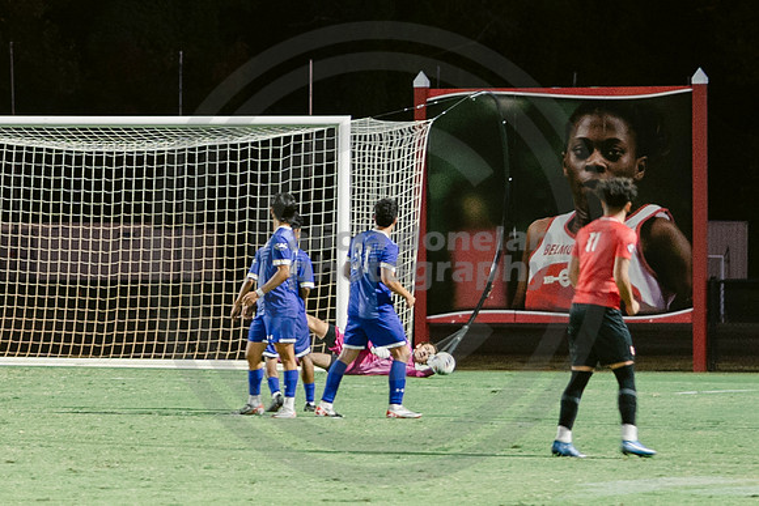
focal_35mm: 360
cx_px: -131
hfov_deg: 5.7
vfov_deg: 3.8
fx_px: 7583
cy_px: 218
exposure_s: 1/100
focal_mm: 90
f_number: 2.8
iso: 1250
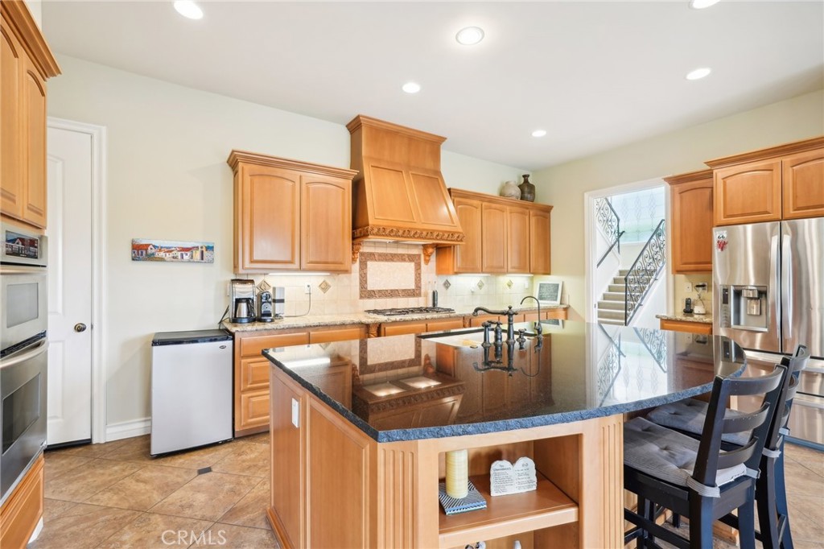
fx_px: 366
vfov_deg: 73.7
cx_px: 412
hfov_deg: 96.8
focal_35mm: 16
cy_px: 274
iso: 400
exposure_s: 1/4
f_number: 8
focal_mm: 16
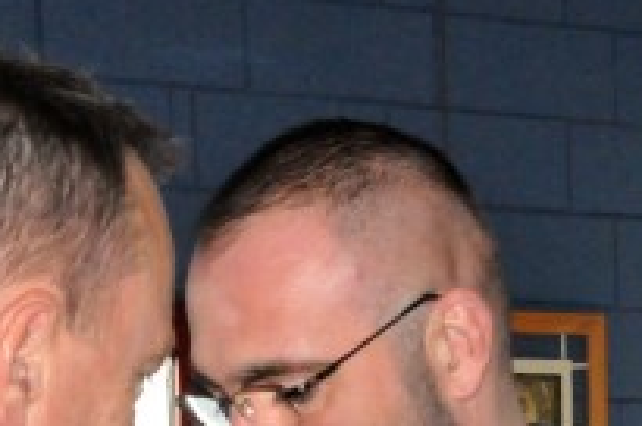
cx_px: 269
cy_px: 666
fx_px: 3472
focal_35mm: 195
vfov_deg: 6.9
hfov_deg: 10.6
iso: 3200
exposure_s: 1/250
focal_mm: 38
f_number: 16
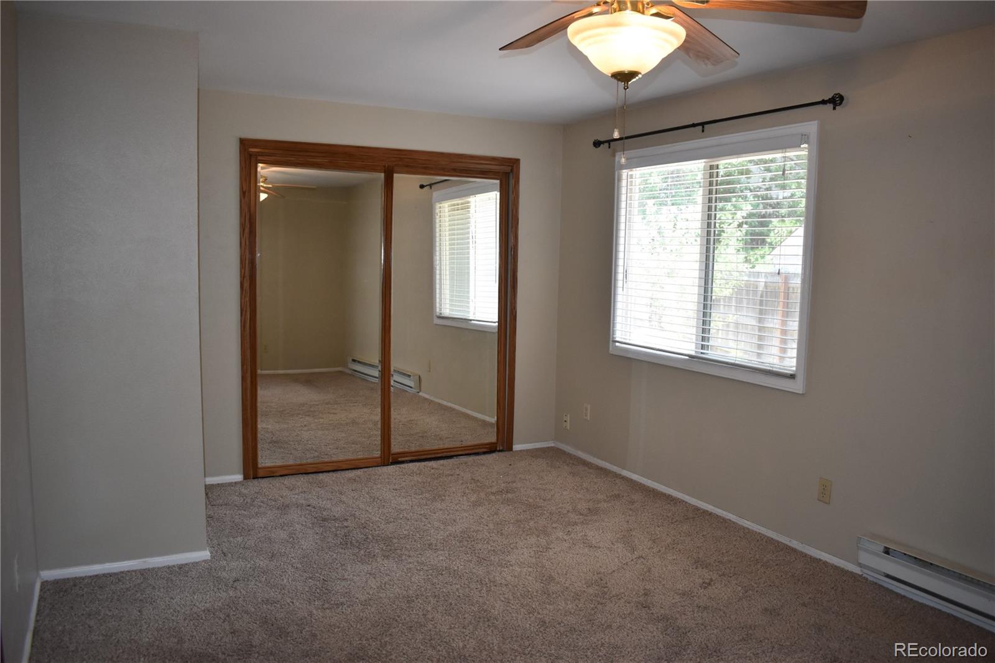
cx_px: 498
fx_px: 746
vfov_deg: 47.9
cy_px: 332
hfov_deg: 67.4
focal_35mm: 27
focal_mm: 18
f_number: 4
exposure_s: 1/200
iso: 800
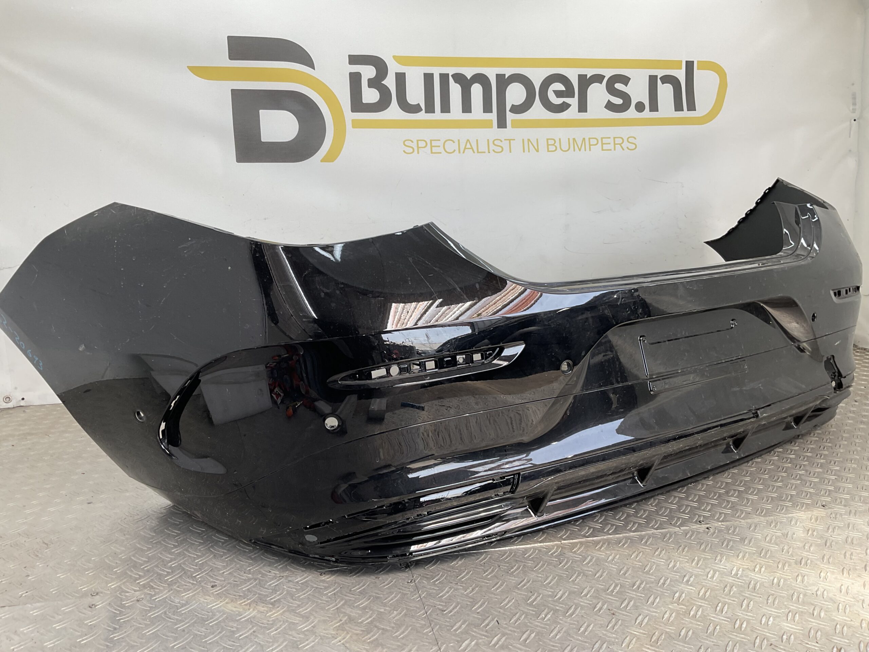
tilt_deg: -10.4
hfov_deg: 61.7
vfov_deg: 48.2
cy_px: 326
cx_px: 434
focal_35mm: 29
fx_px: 728
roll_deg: -0.2
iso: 16
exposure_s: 1/119
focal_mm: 3
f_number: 1.8
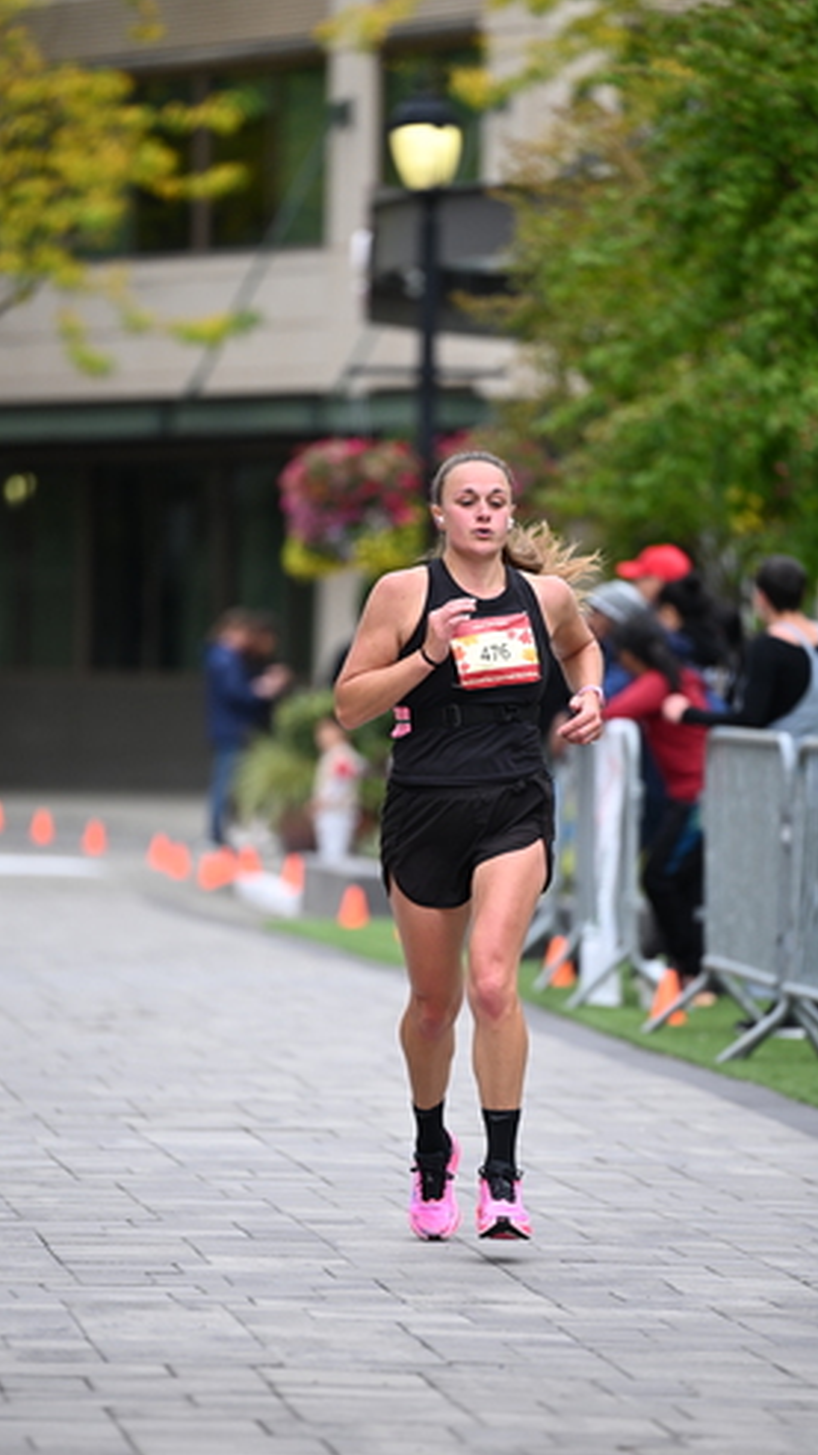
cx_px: 468
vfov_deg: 9.2
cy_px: 747
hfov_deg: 5.2
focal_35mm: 234
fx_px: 9031
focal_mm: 200
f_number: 2.8
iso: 640
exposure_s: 1/2000
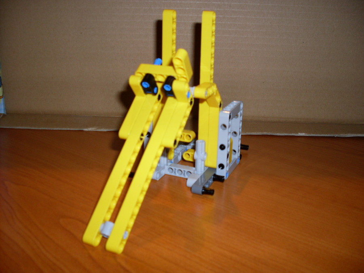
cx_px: 182
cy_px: 136
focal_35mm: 38
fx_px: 400
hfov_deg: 49.0
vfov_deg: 37.7
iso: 100
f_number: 2.8
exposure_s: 1/45
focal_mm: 6.3
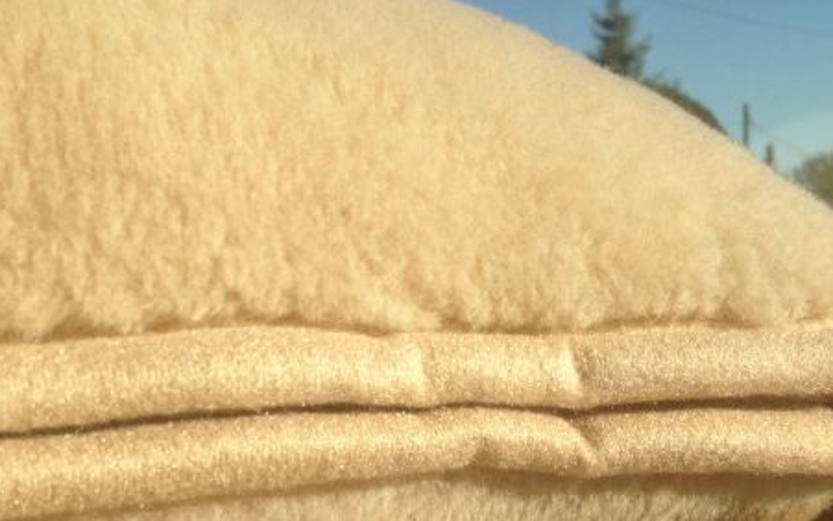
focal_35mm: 55
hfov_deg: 36.6
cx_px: 291
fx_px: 1249
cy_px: 484
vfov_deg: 22.9
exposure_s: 1/1261
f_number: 2.4
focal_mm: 4.13
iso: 50
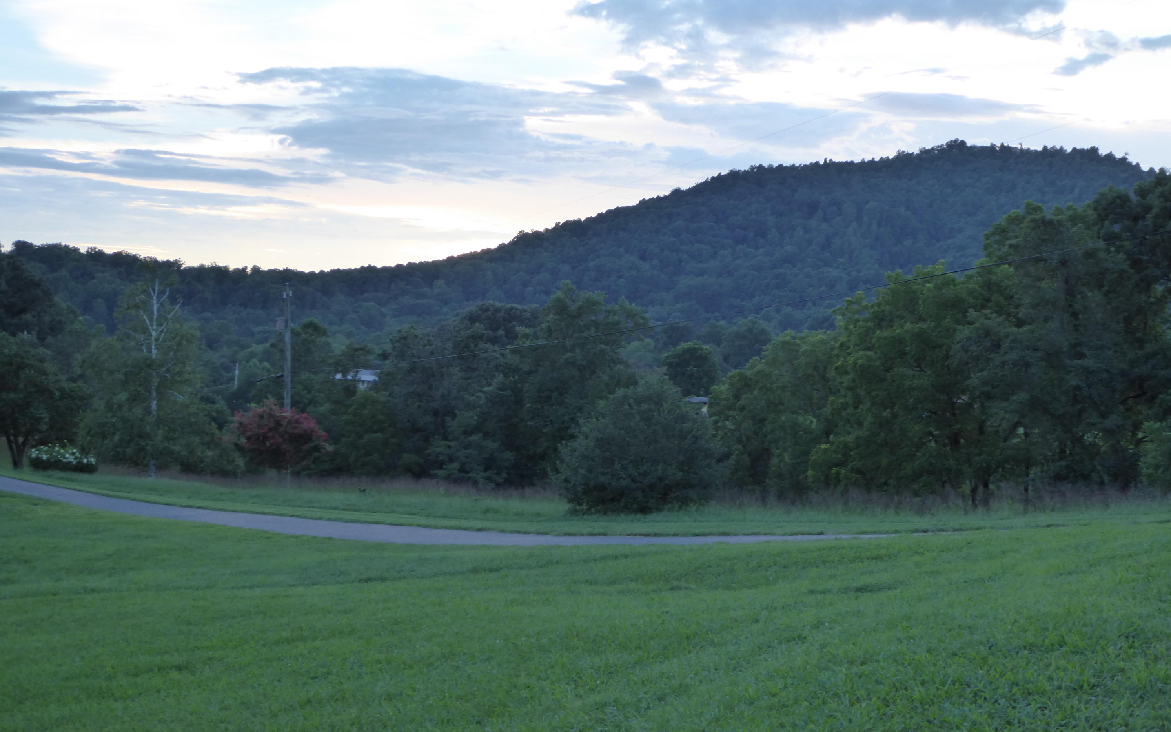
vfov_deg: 26.3
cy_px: 347
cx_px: 586
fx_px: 1564
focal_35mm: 49
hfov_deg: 41.1
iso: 250
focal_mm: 7.8
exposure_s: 1/100
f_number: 3.9
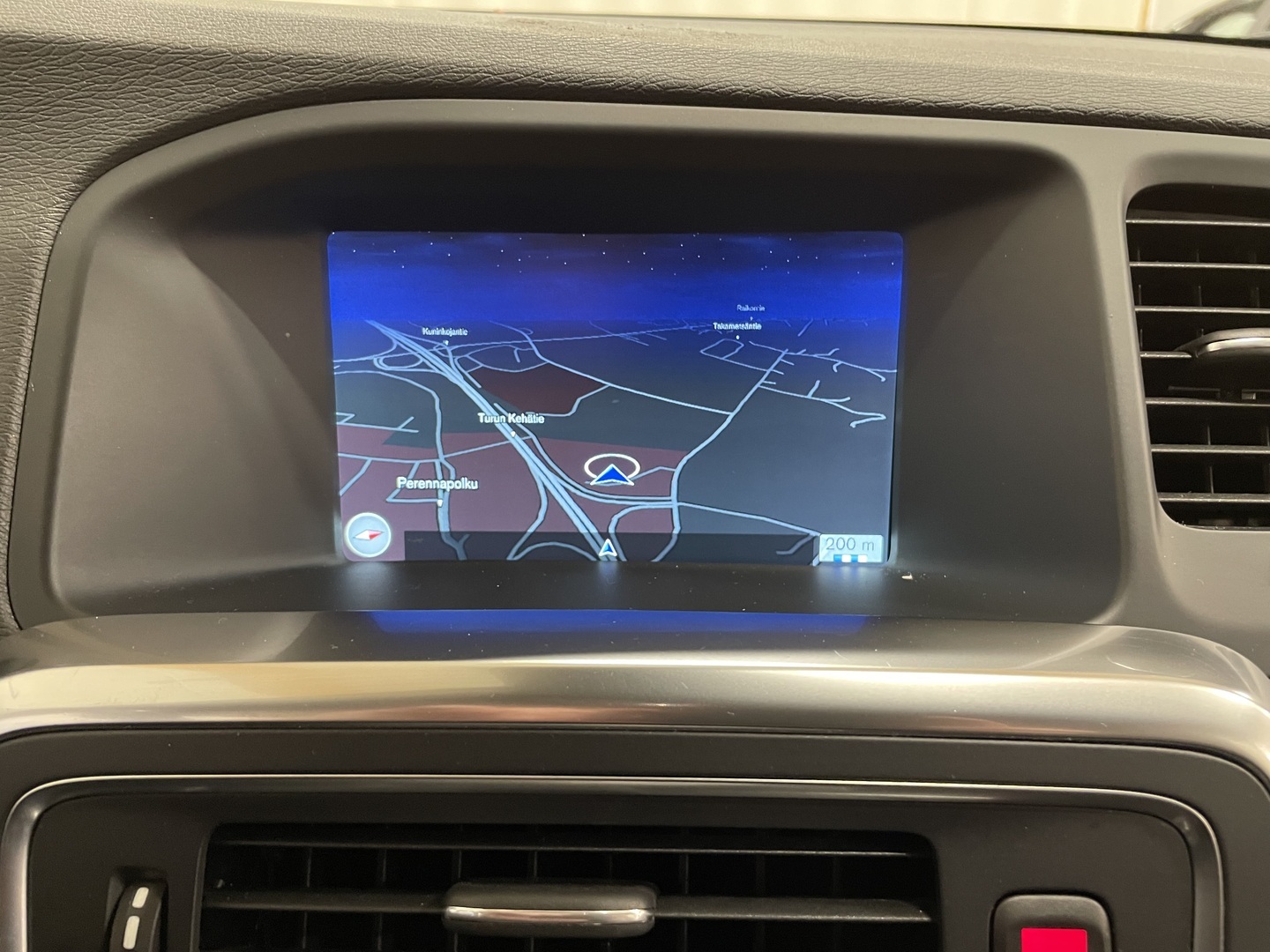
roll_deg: -1.3
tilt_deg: -23.0
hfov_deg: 67.3
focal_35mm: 26
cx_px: 635
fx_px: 954
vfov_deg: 53.1
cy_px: 476
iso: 500
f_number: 1.6
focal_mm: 4.2
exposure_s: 1/30
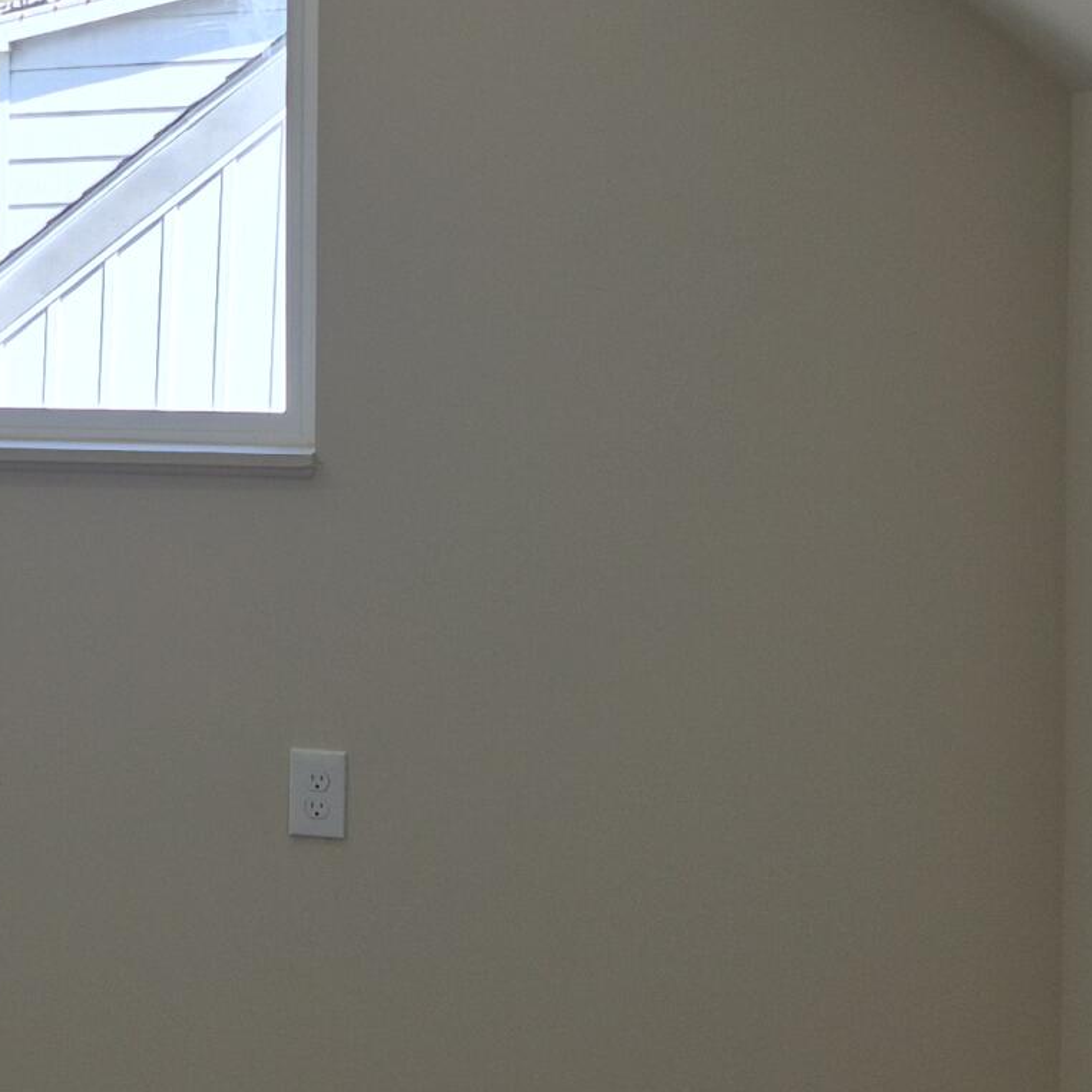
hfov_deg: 20.4
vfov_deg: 21.4
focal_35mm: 80
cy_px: 231
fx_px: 2855
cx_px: -166
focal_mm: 5.4
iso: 25
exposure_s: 1/153
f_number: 1.8
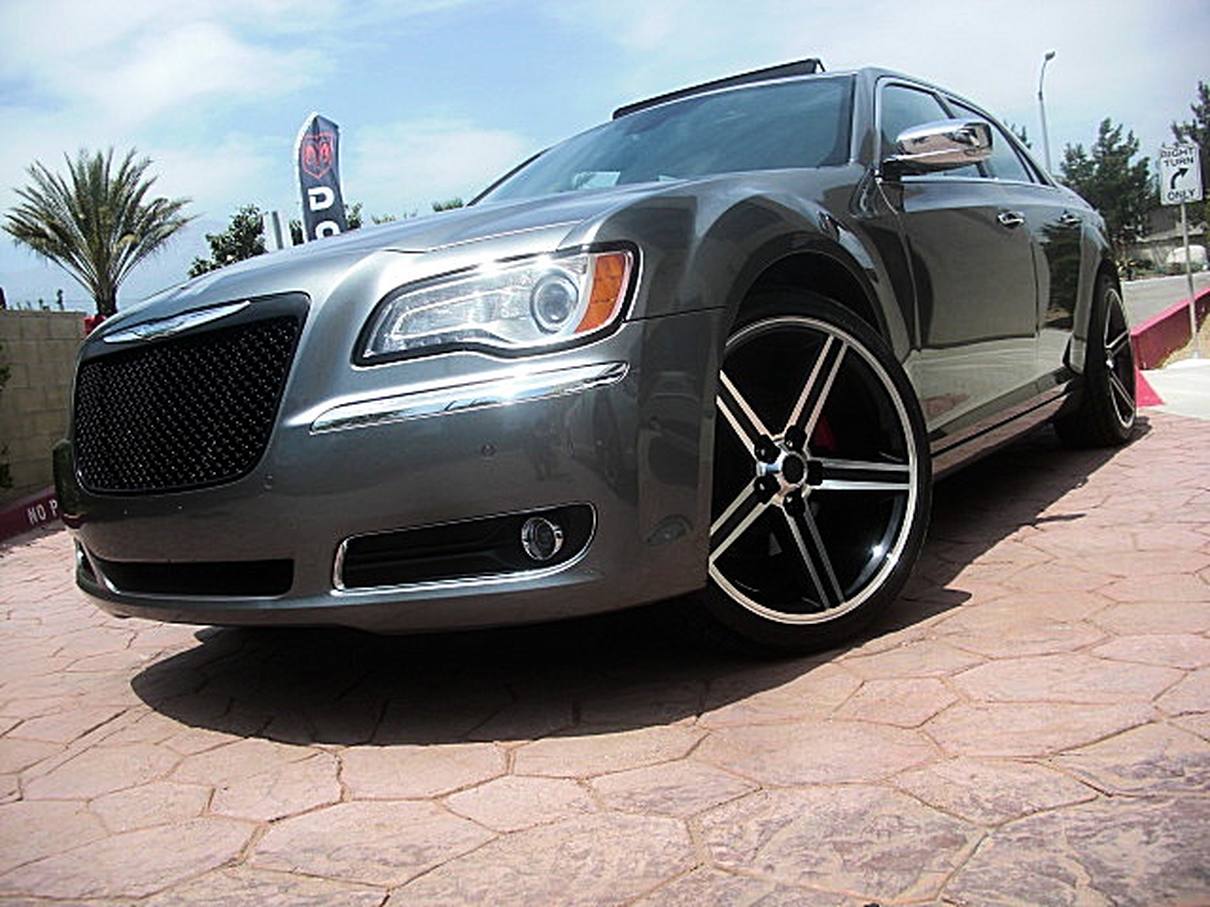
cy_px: 454
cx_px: 605
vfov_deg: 39.7
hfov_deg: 51.4
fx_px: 1258
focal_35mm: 36
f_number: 2.8
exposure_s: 1/1000
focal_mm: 6.3
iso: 50
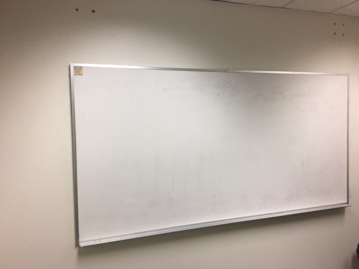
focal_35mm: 29
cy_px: 134
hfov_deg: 61.7
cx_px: 180
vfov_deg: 48.2
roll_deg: +1.8
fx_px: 301
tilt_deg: -1.7
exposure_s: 1/30
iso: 40
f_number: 2.2
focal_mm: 4.15
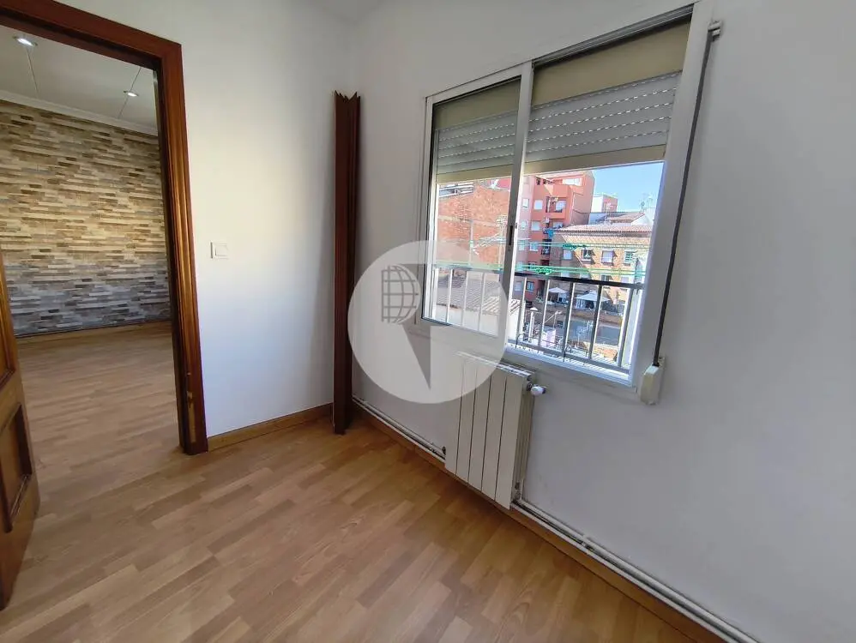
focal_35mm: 15
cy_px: 322
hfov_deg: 98.1
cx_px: 428
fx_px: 371
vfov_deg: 81.8
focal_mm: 1.65
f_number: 2.2
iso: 64
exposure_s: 1/50
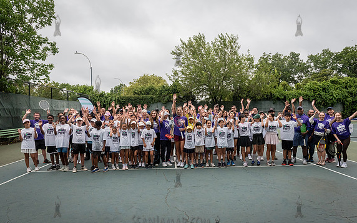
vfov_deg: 49.2
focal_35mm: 25
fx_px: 243
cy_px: 116
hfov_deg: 72.6
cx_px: 178
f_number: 6.3
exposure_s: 1/1600
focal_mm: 24
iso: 1600
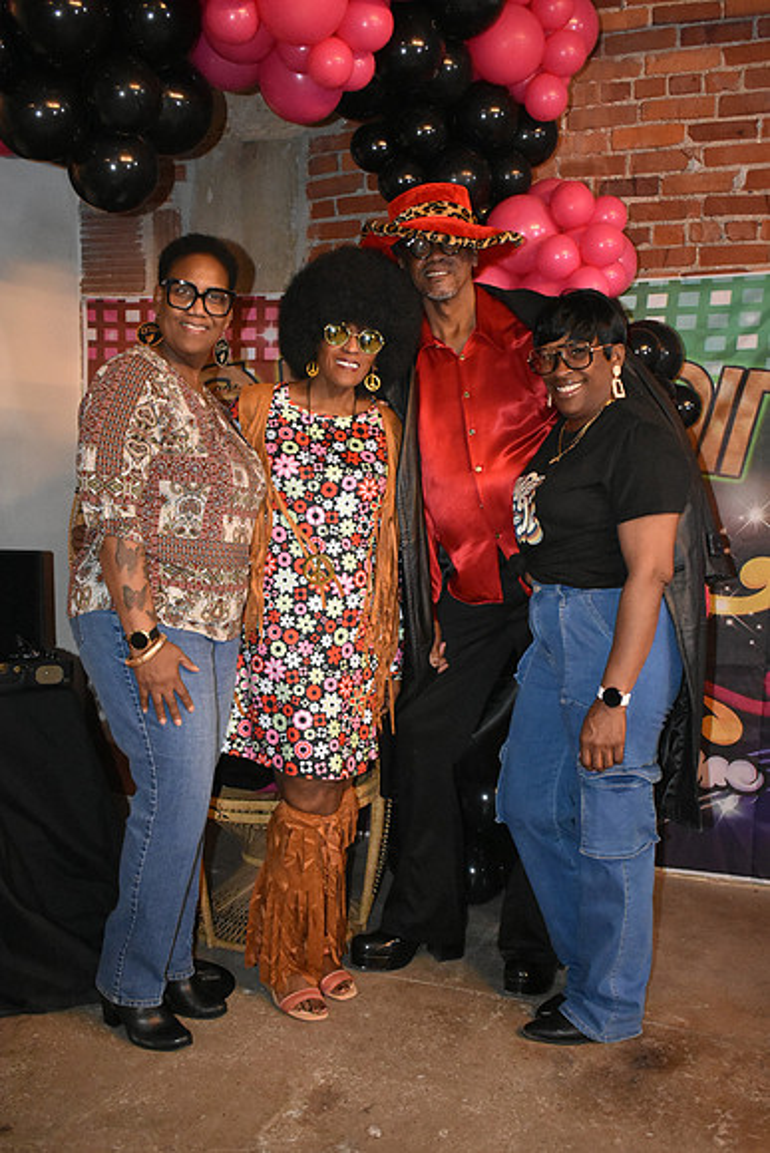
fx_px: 1202
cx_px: 385
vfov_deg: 51.3
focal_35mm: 38
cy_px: 576
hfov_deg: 35.5
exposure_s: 1/60
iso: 6400
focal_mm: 25
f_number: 4
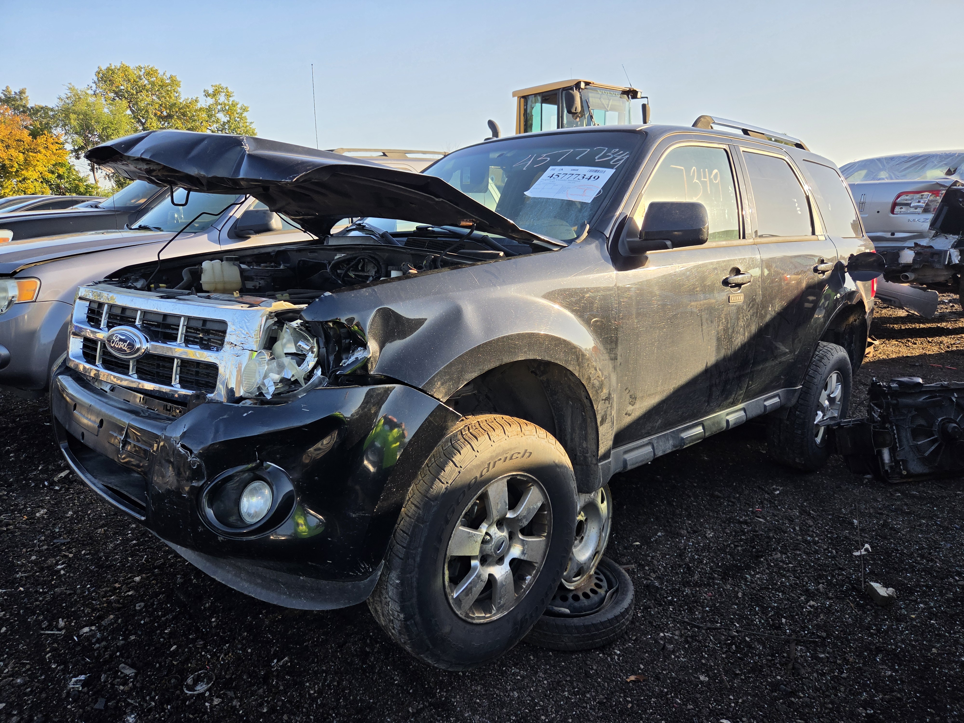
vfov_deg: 58.9
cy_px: 362
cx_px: 482
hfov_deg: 73.9
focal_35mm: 23
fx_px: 641
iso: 80
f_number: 1.8
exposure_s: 1/1941
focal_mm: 5.4
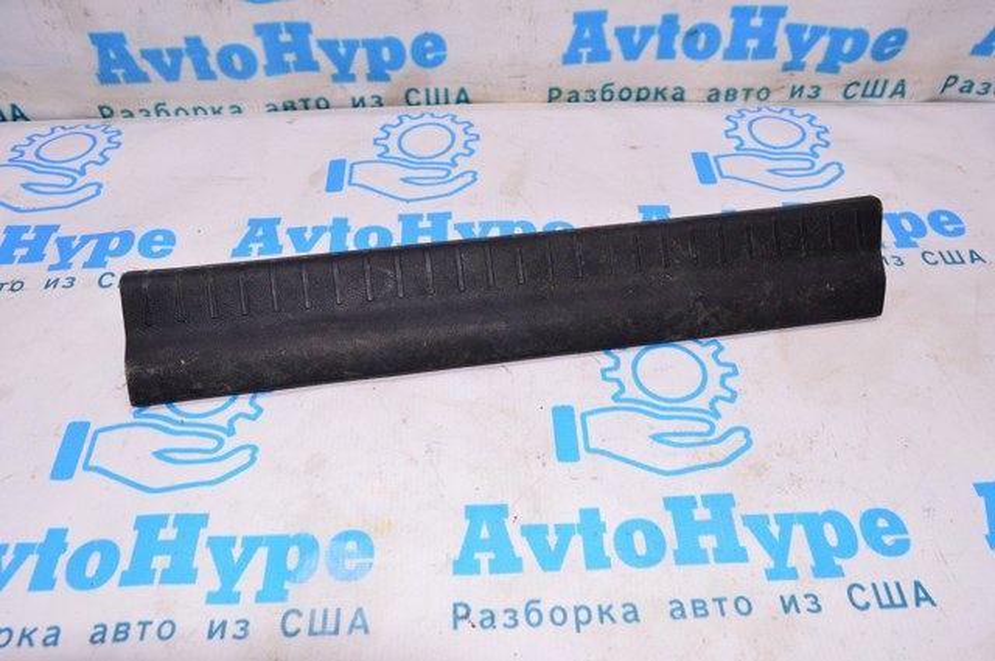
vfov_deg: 43.5
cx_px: 498
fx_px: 828
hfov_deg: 62.0
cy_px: 330
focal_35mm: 30
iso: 1600
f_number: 8
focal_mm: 20
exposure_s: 1/160
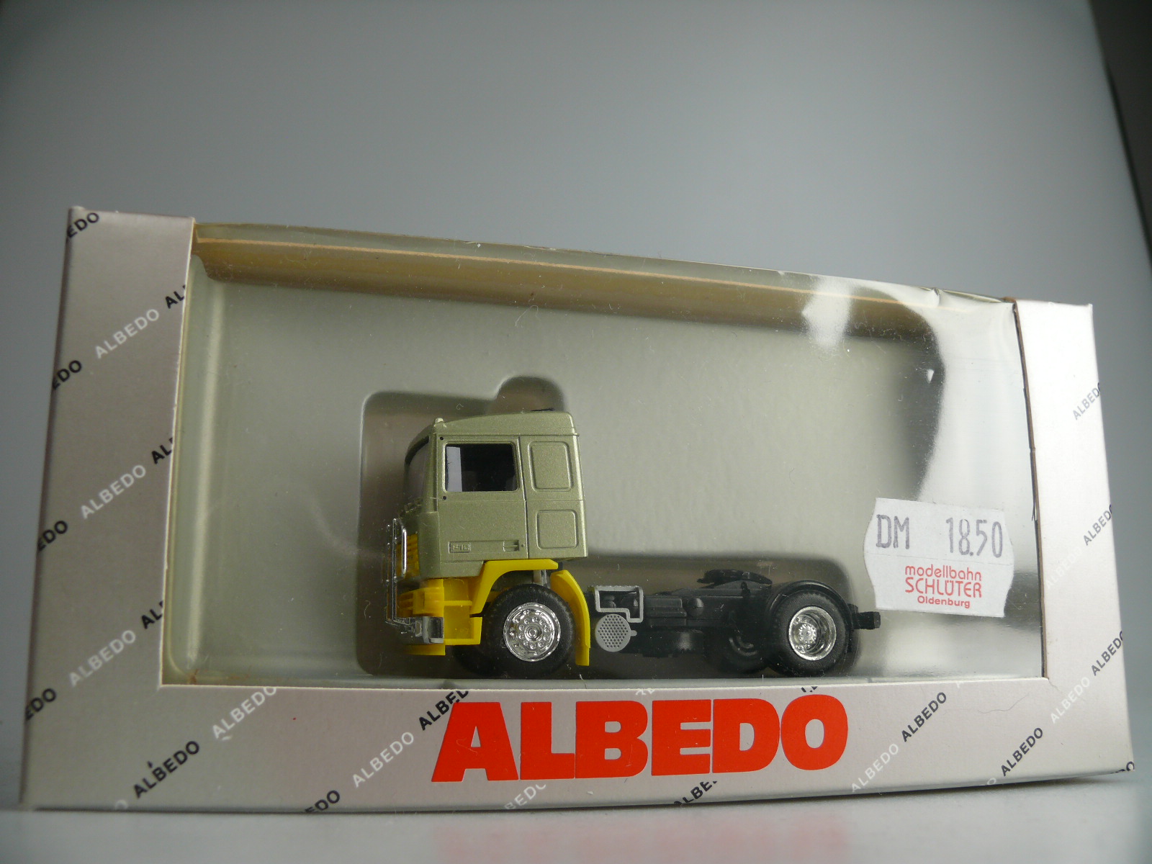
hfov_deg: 52.6
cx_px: 576
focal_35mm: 35
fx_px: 1165
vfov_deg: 40.7
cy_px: 432
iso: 100
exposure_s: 1/100
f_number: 3.6
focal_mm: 7.4
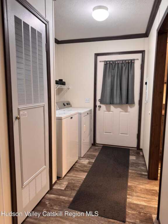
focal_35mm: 24
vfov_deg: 71.6
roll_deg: +0.1
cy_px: 112
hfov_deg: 56.8
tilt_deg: -7.6
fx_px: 155
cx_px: 84
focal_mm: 6.76
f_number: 1.78
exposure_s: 1/60
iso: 125
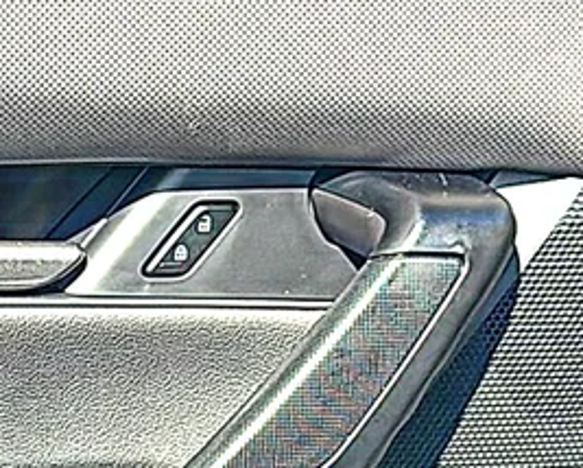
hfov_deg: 14.6
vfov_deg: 12.0
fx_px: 2210
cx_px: -92
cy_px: 338
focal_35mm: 128
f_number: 1.78
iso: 80
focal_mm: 6.86
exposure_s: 1/838
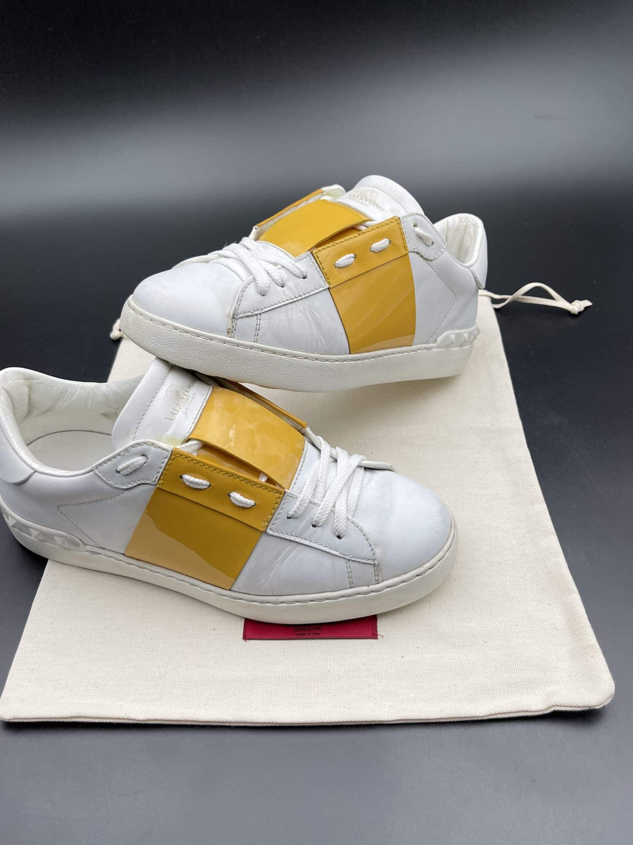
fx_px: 732
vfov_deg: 59.9
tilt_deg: -43.8
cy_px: 403
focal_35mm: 30
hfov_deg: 46.8
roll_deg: +5.3
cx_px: 298
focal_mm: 5.1
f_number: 1.6
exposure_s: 1/533
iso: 32
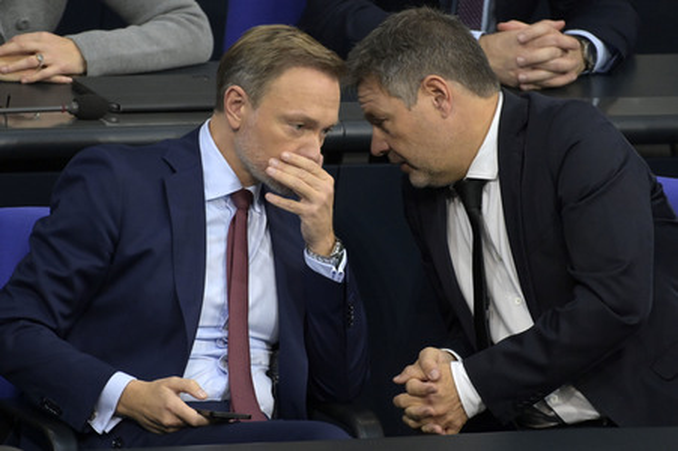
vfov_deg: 2.9
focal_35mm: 480
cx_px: 339
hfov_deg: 4.3
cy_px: 226
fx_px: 9033
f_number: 5.6
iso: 10000
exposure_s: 1/320
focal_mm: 480
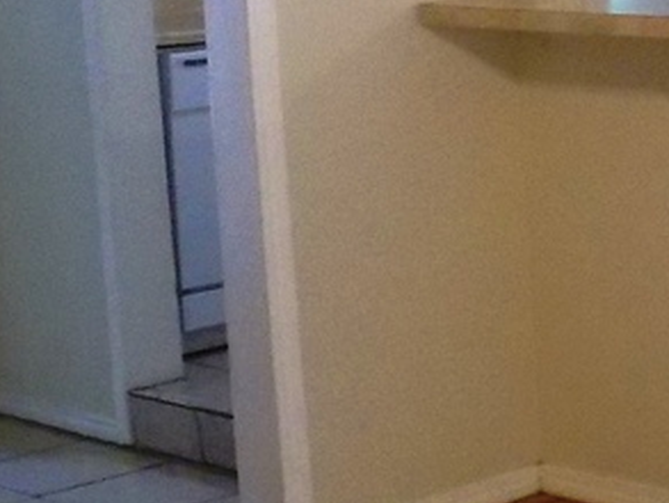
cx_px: 1272
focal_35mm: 113
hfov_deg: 14.8
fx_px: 2185
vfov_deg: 13.0
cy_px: 71
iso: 320
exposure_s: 1/30
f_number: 3.1
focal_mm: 4
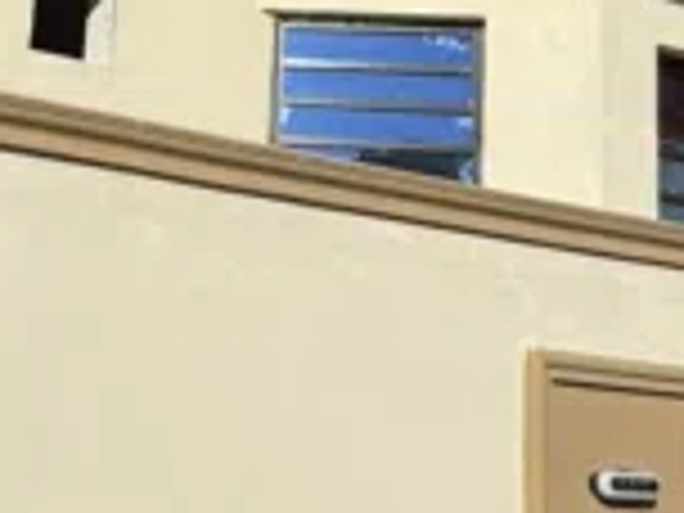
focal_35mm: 59
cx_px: 99
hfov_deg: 31.5
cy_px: -9
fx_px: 1166
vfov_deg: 23.7
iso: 40
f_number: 2.2
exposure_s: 1/3906
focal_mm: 2.22
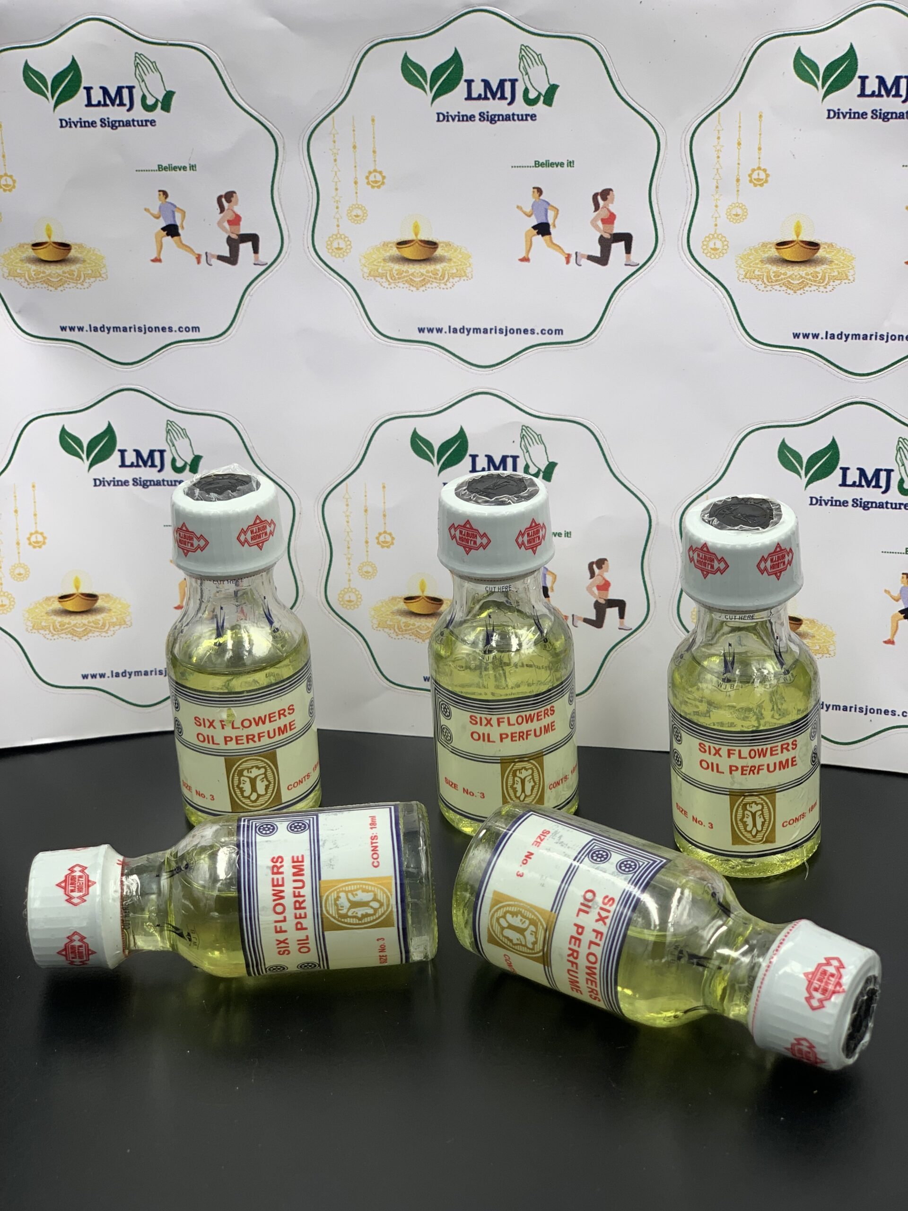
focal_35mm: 52
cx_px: 454
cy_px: 606
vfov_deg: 36.8
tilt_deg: -26.5
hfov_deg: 28.0
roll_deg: +1.4
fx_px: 1819
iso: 25
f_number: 2.4
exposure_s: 1/100
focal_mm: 6
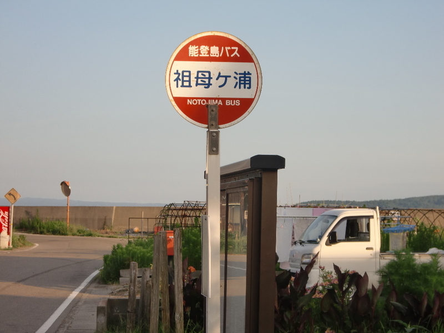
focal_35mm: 93
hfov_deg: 21.1
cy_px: 166
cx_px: 222
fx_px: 1193
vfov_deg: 15.9
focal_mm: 16.5
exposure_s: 1/200
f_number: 5.2
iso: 64
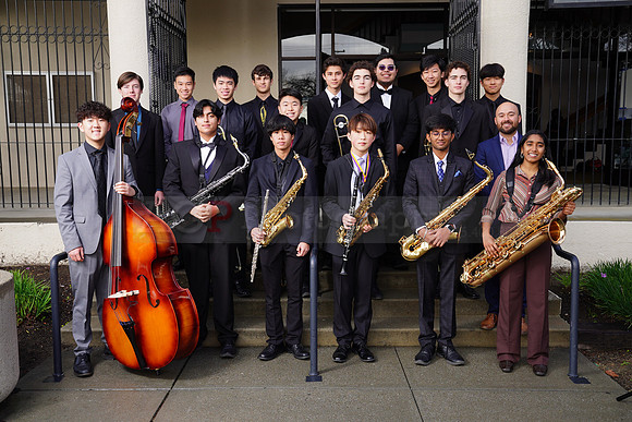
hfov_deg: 53.1
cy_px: 211
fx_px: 632
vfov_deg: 36.9
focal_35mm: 36
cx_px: 316
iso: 200
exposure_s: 1/200
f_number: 6.3
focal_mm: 36
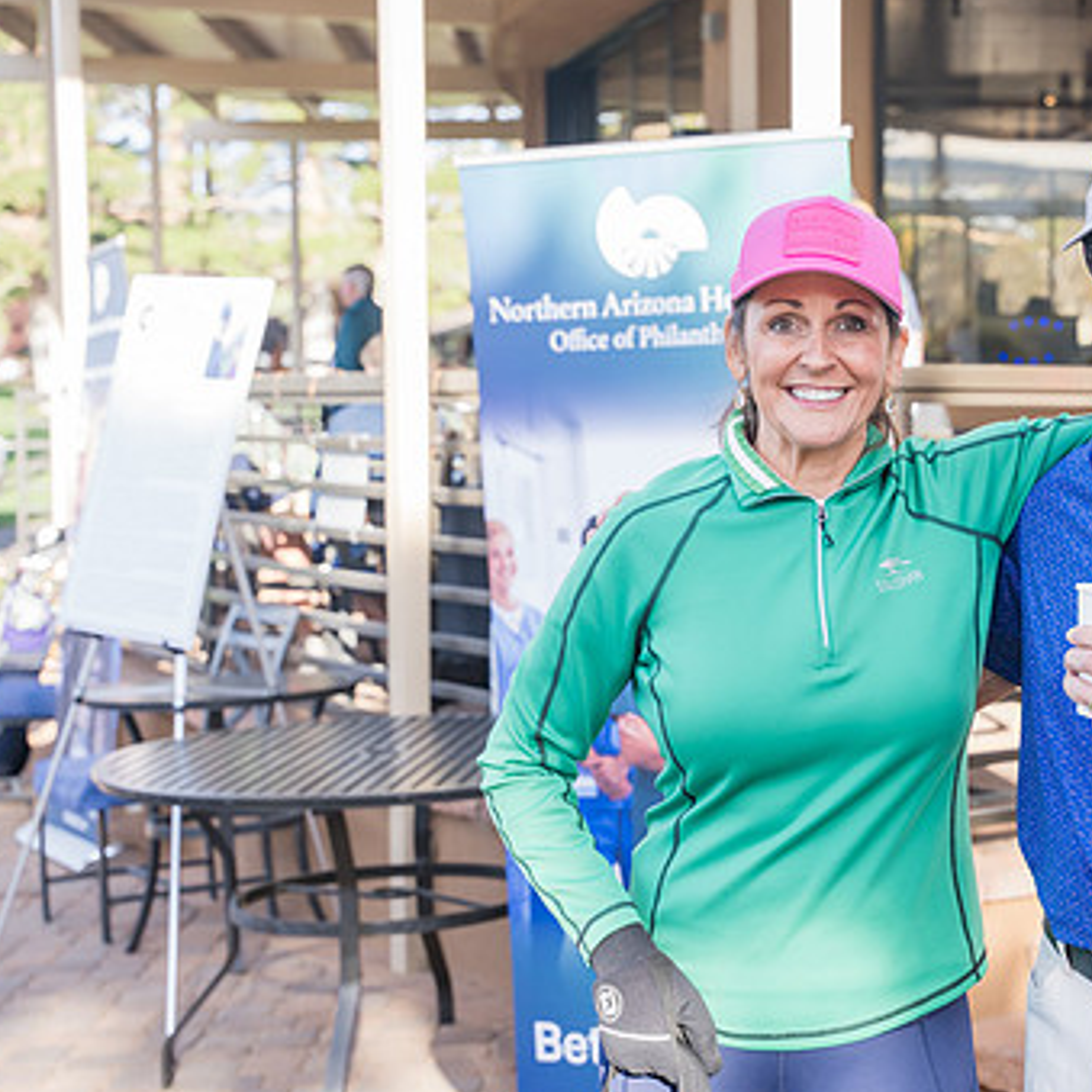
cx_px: 912
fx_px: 2712
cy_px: 578
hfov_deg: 22.4
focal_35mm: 76
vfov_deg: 22.8
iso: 500
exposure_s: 1/400
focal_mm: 52.3
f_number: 4.5
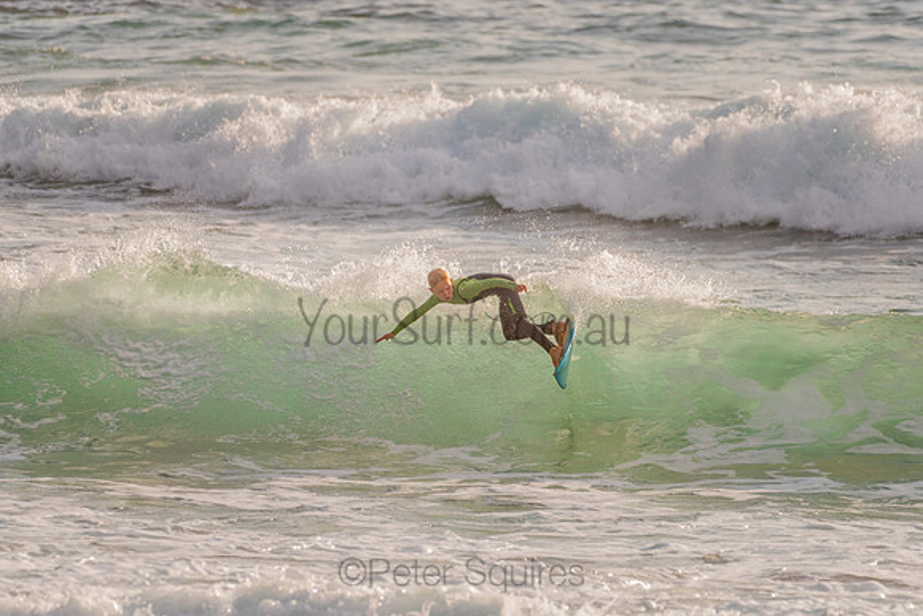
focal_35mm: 613
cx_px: 450
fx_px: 15717
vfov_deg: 2.2
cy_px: 299
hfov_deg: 3.4
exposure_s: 1/2000
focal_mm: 500
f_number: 5.6
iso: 180
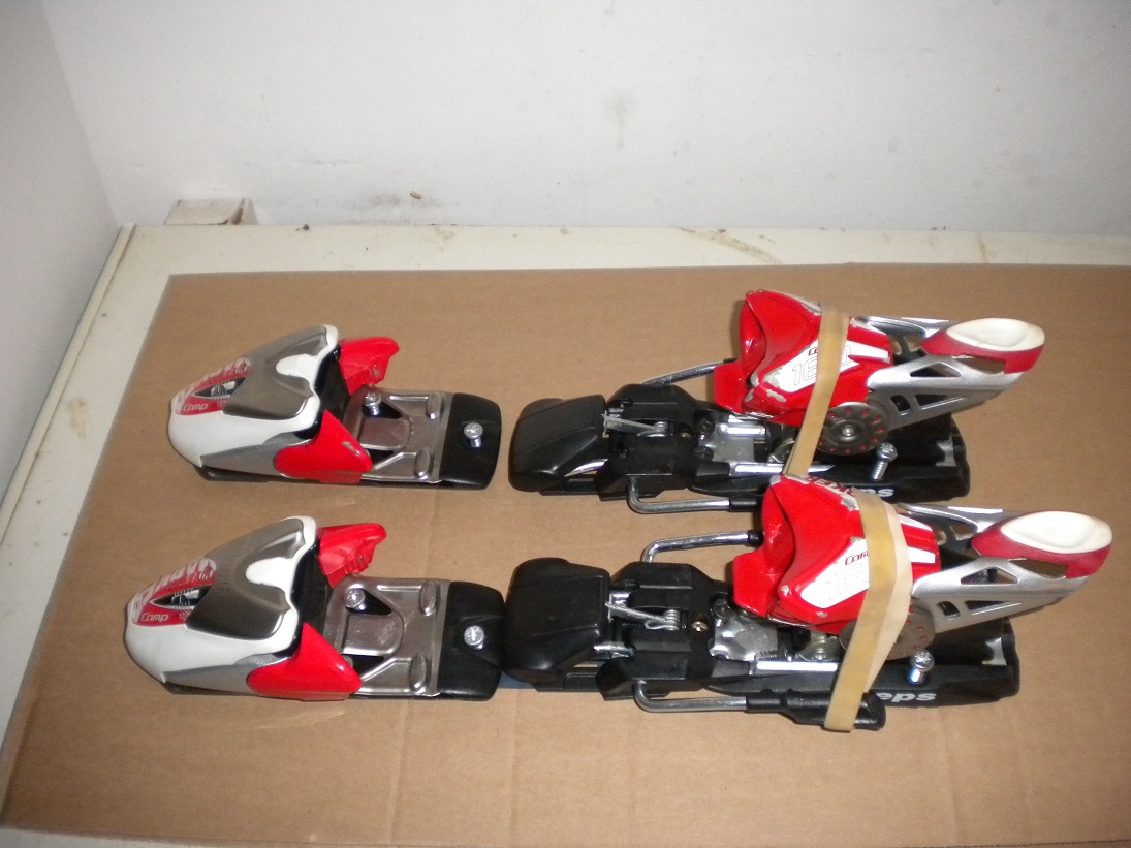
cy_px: 424
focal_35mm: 35
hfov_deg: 52.6
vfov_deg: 40.7
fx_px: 1143
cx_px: 566
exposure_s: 1/30
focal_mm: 6.3
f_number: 3.1
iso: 400
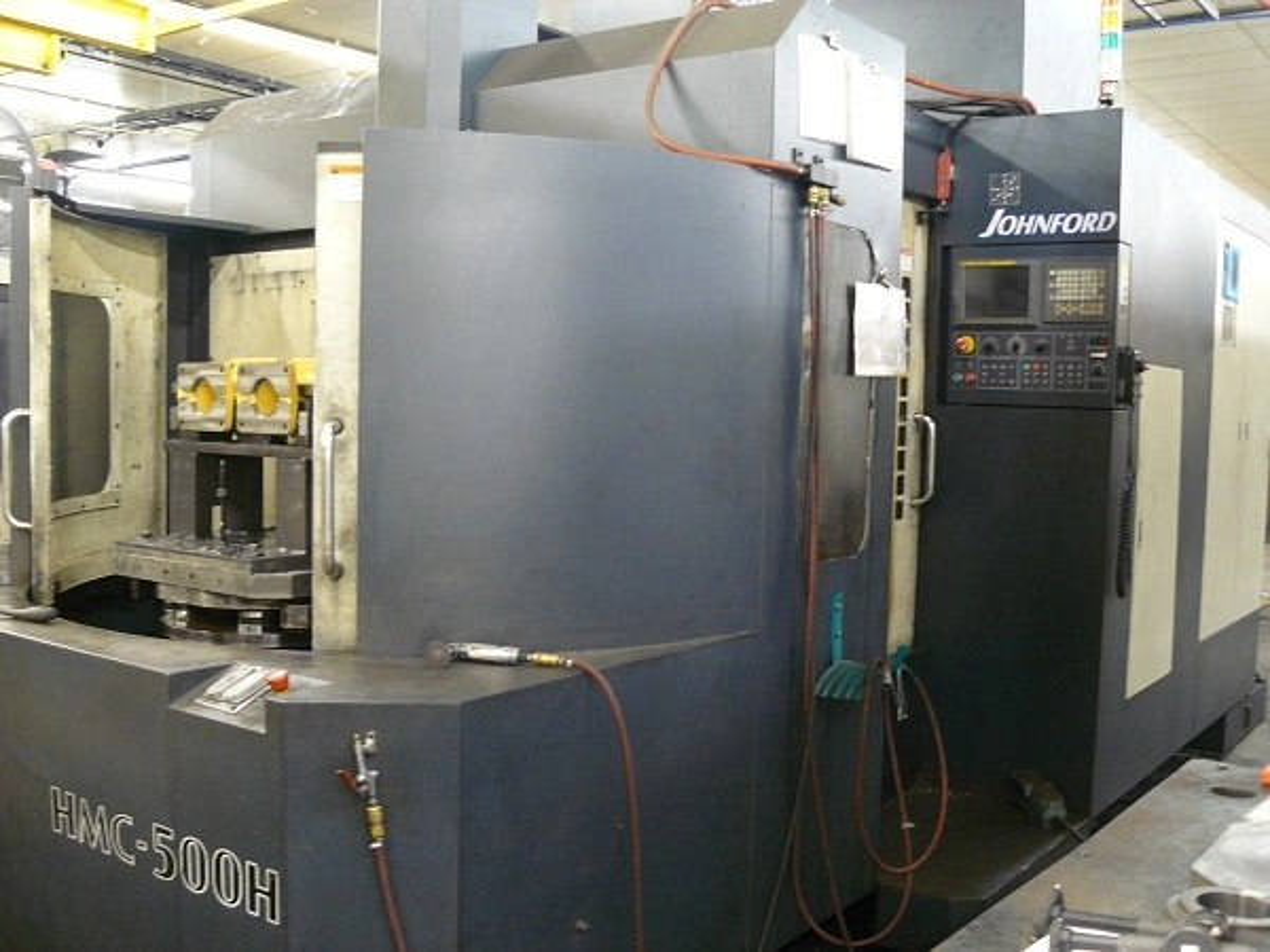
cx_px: 635
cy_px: 476
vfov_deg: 39.7
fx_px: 1321
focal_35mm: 36
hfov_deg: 51.4
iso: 200
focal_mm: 6
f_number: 2.8
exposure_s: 1/6
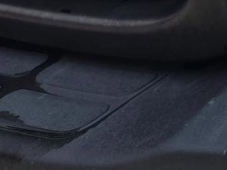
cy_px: -149
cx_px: 510
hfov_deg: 14.3
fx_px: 682
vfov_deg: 12.7
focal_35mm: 104
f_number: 1.7
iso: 80
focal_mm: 6.3
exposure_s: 1/3972
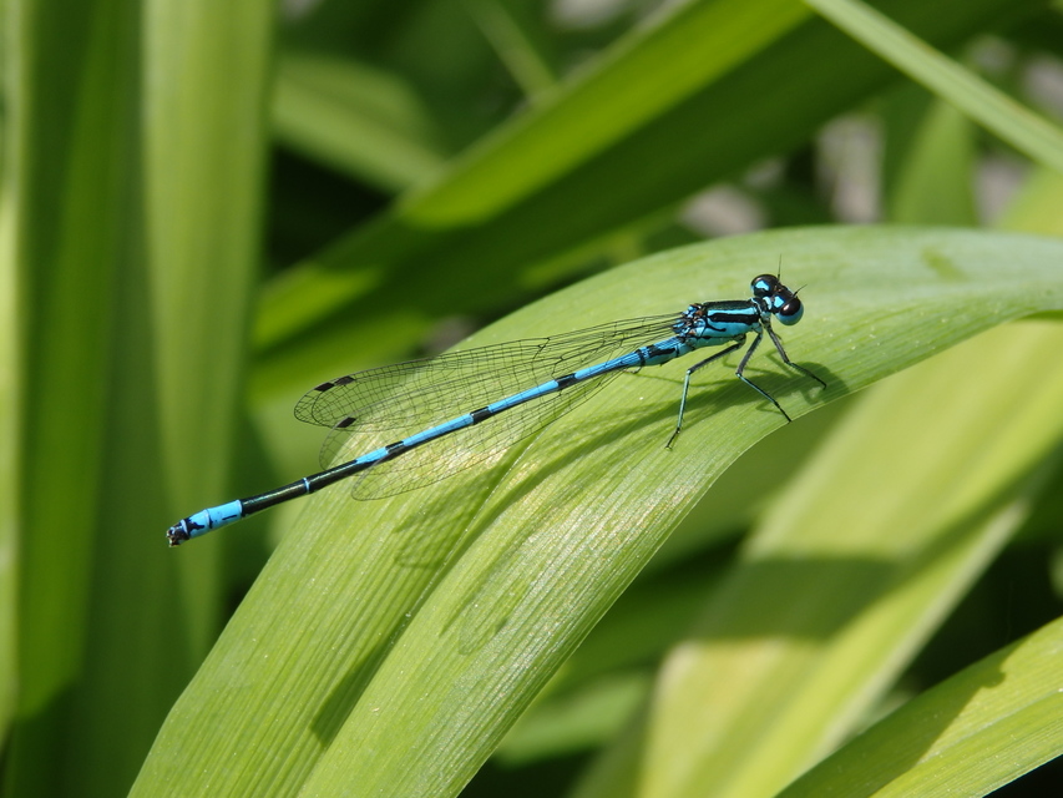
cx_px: 532
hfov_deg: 29.4
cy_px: 399
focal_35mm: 66
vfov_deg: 22.3
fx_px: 2027
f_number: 4.4
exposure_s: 1/500
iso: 100
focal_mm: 11.9
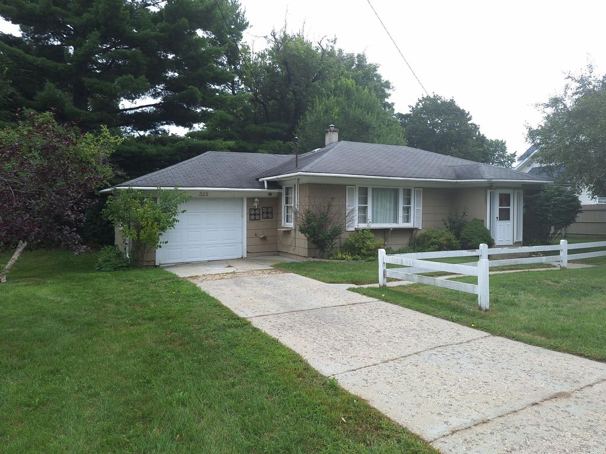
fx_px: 403
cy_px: 227
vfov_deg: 58.9
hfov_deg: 73.9
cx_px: 303
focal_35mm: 23
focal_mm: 5.54
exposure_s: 1/572
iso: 40
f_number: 1.8
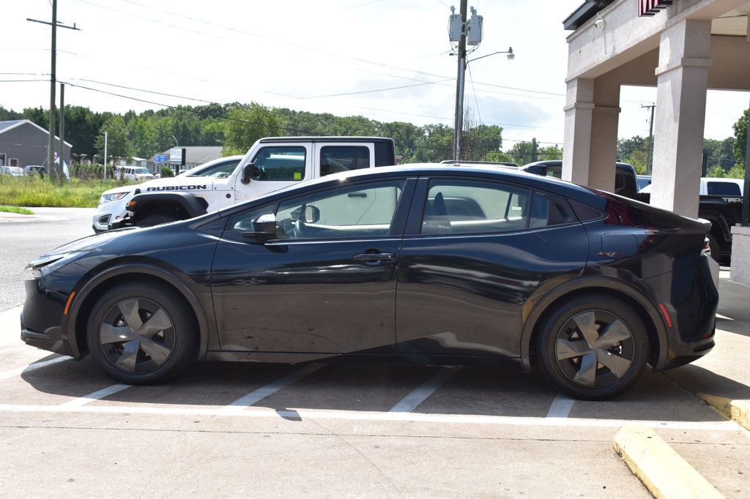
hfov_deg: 43.6
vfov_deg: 29.8
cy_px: 250
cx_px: 375
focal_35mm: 45
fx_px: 937
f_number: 11
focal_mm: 30
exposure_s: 1/400
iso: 400
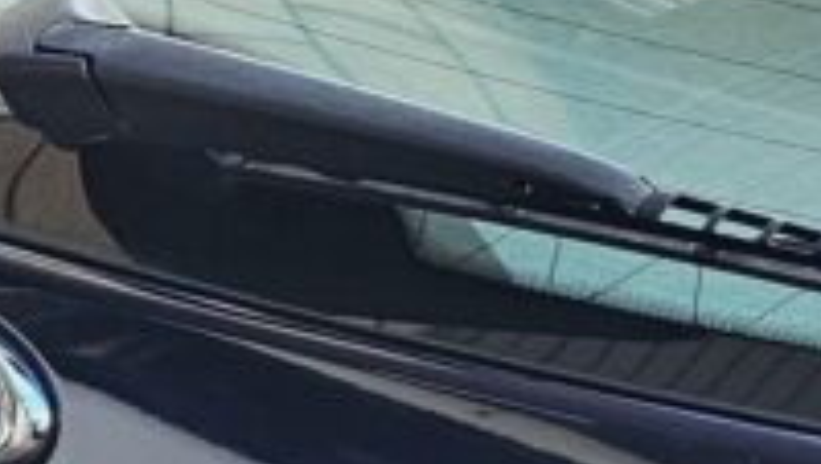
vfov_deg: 5.9
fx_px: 4359
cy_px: 965
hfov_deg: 9.3
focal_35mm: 200
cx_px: 2143
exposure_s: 1/180
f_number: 1.7
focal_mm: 6.3
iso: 80
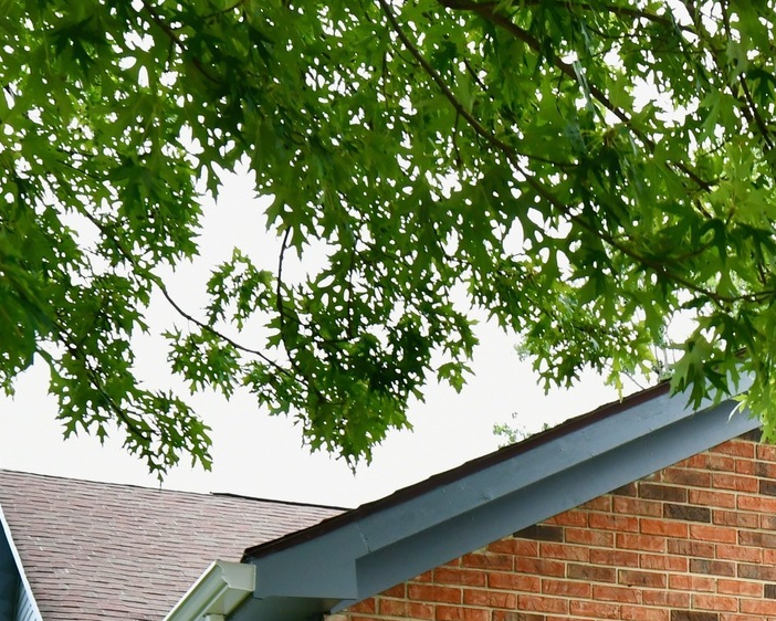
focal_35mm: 78
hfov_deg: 23.7
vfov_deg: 17.0
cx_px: 722
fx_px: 1792
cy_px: 1039
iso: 640
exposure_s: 1/160
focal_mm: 19
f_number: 6.3
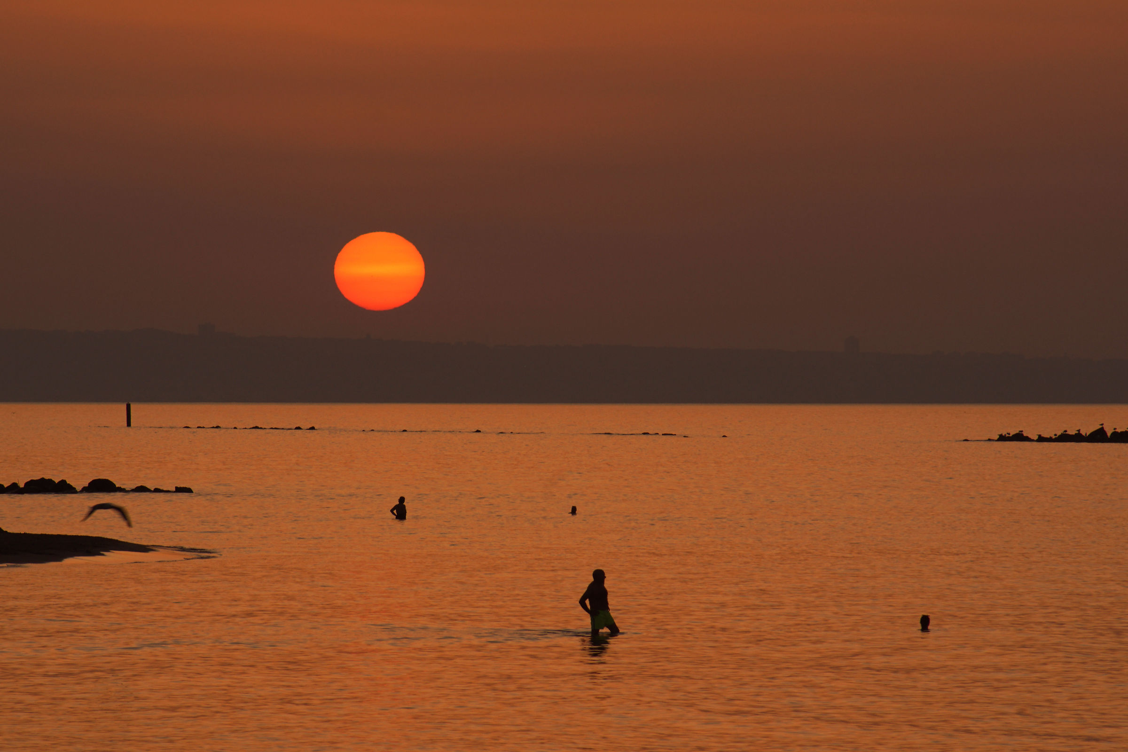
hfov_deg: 6.5
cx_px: 564
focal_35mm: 315
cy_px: 376
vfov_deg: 4.4
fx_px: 9869
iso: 100
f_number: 14
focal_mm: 210
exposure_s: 1/60
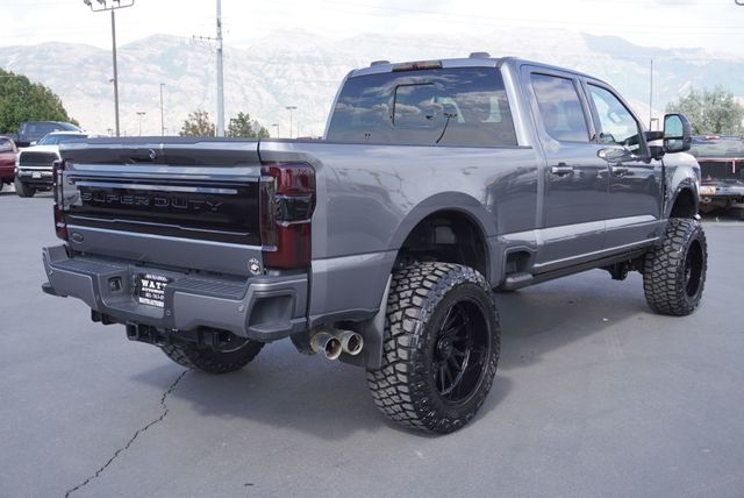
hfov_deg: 51.2
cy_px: 249
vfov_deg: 35.6
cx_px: 372
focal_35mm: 38
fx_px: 776
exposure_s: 1/125
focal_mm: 25
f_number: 6.3
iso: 100
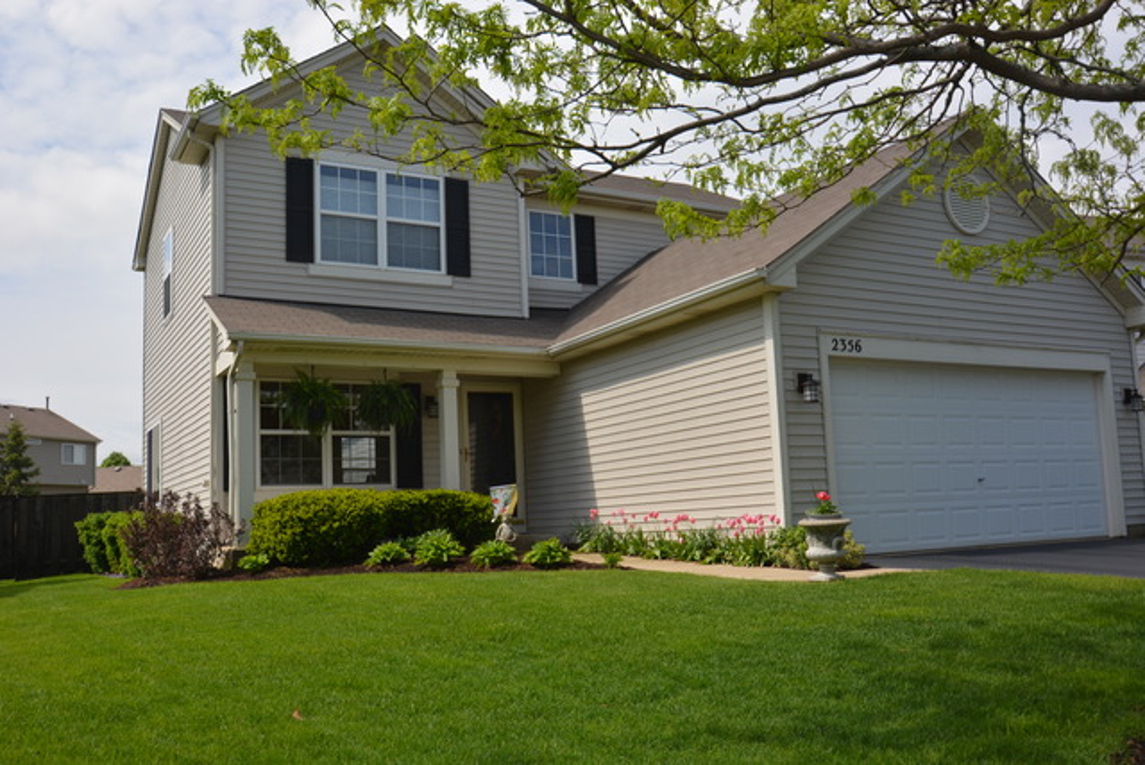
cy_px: 382
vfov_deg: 41.8
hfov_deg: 59.4
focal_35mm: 32
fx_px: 1003
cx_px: 572
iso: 100
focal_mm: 21
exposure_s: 1/200
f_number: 10
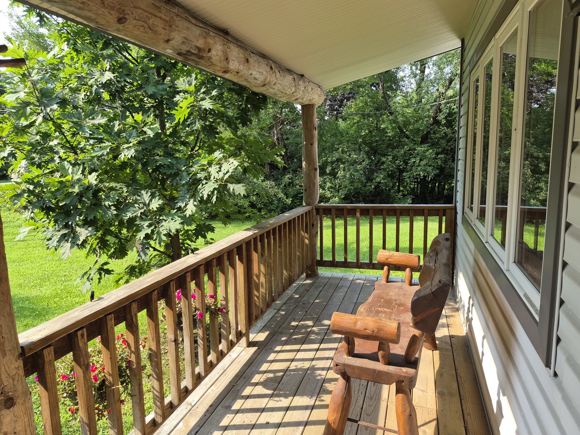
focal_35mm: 23
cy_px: 218
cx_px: 290
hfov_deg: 73.9
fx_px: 385
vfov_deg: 58.9
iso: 80
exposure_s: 1/956
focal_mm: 5.4
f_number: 1.8
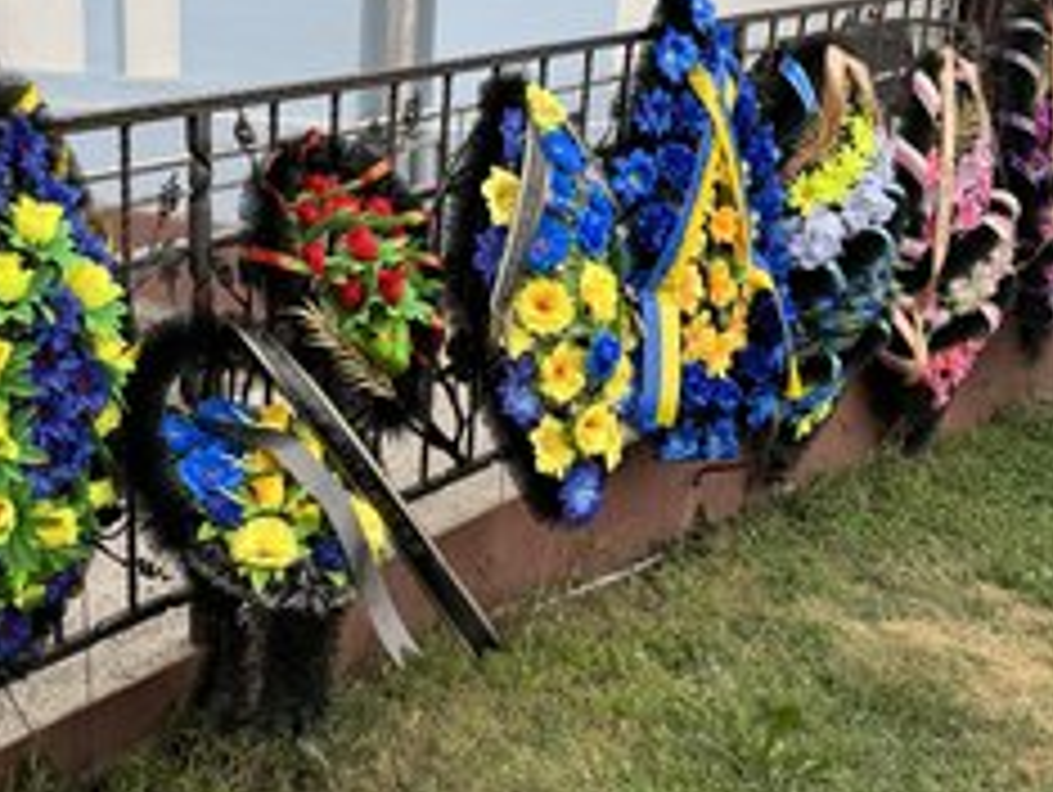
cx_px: 342
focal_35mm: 41
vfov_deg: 35.2
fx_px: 1248
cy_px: 396
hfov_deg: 45.0
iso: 80
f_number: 1.78
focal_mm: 6.86
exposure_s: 1/802
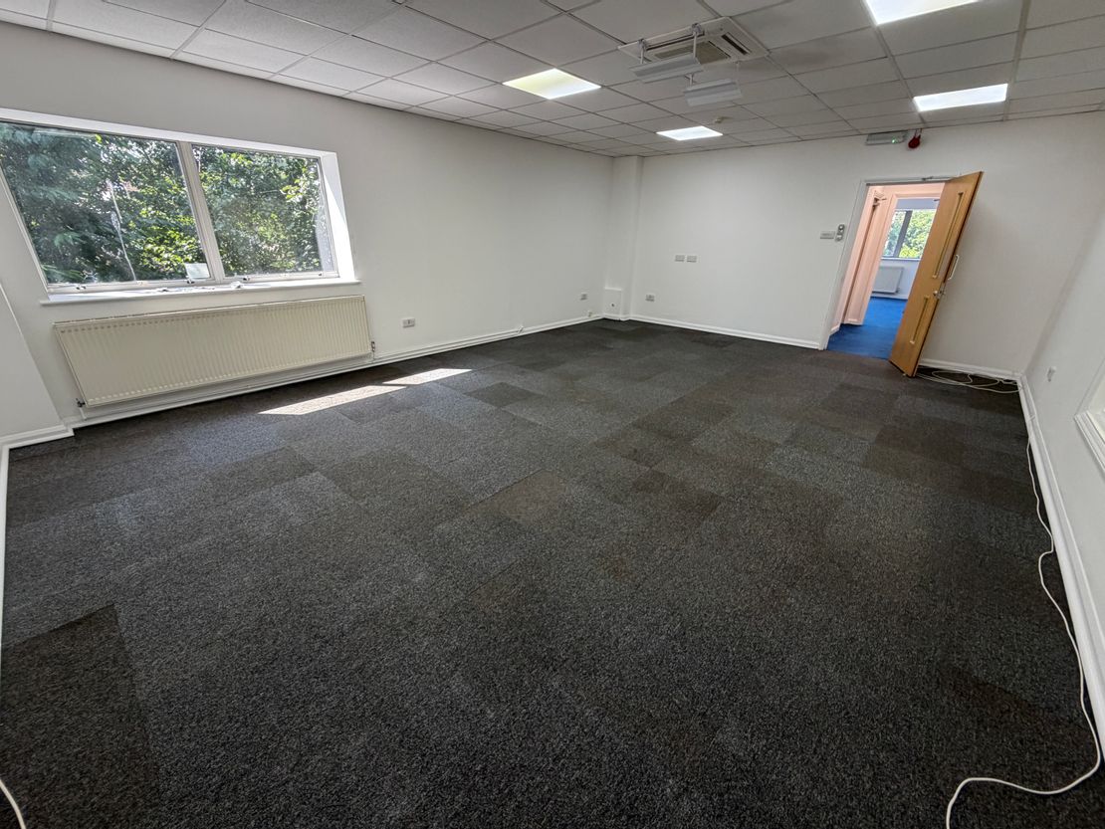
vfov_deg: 85.7
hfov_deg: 102.1
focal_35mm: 14
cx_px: 552
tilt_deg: -21.5
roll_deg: -0.3
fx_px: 447
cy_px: 414
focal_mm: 2.22
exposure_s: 1/121
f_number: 2.2
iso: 200
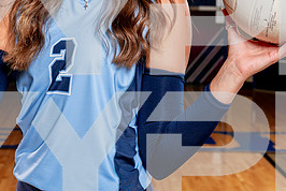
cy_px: 19
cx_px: 129
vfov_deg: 13.9
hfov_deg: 20.8
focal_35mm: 98
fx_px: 779
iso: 200
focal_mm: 45
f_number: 5.6
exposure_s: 1/250
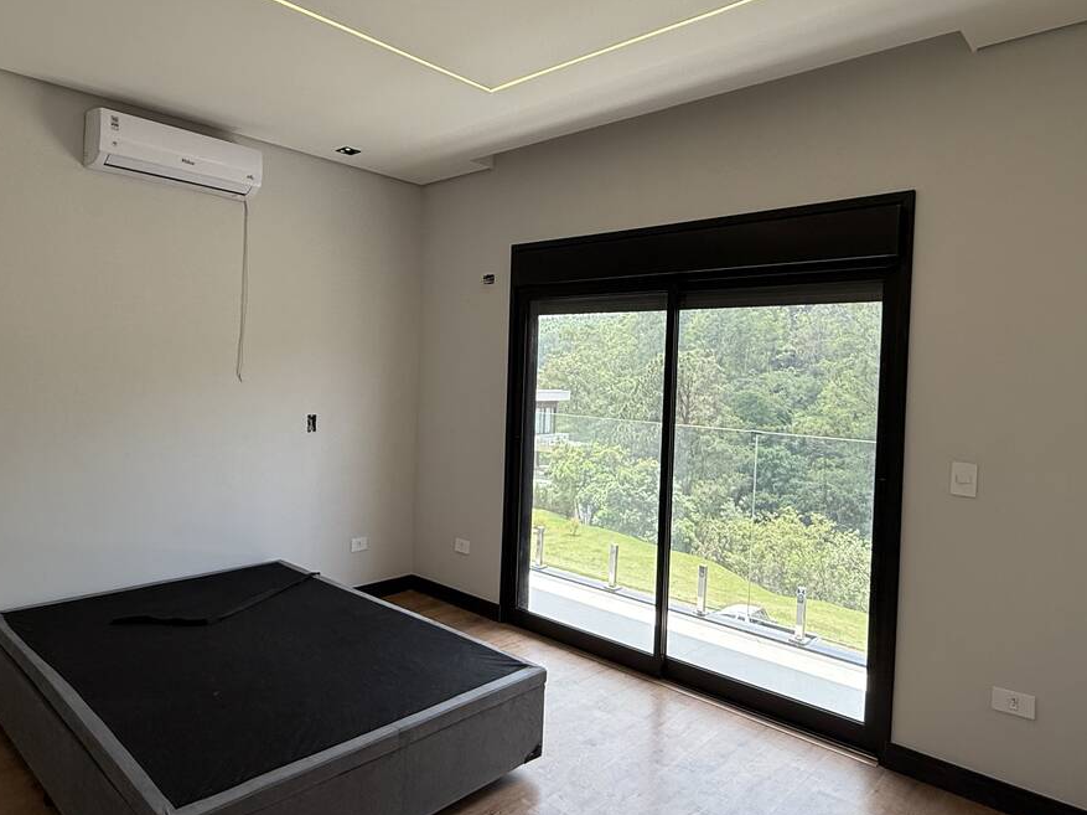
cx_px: 480
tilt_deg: -0.2
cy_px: 388
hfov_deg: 73.7
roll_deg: -2.3
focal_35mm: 23
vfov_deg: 58.8
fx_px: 722
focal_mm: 2.22
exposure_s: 1/351
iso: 64
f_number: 2.2
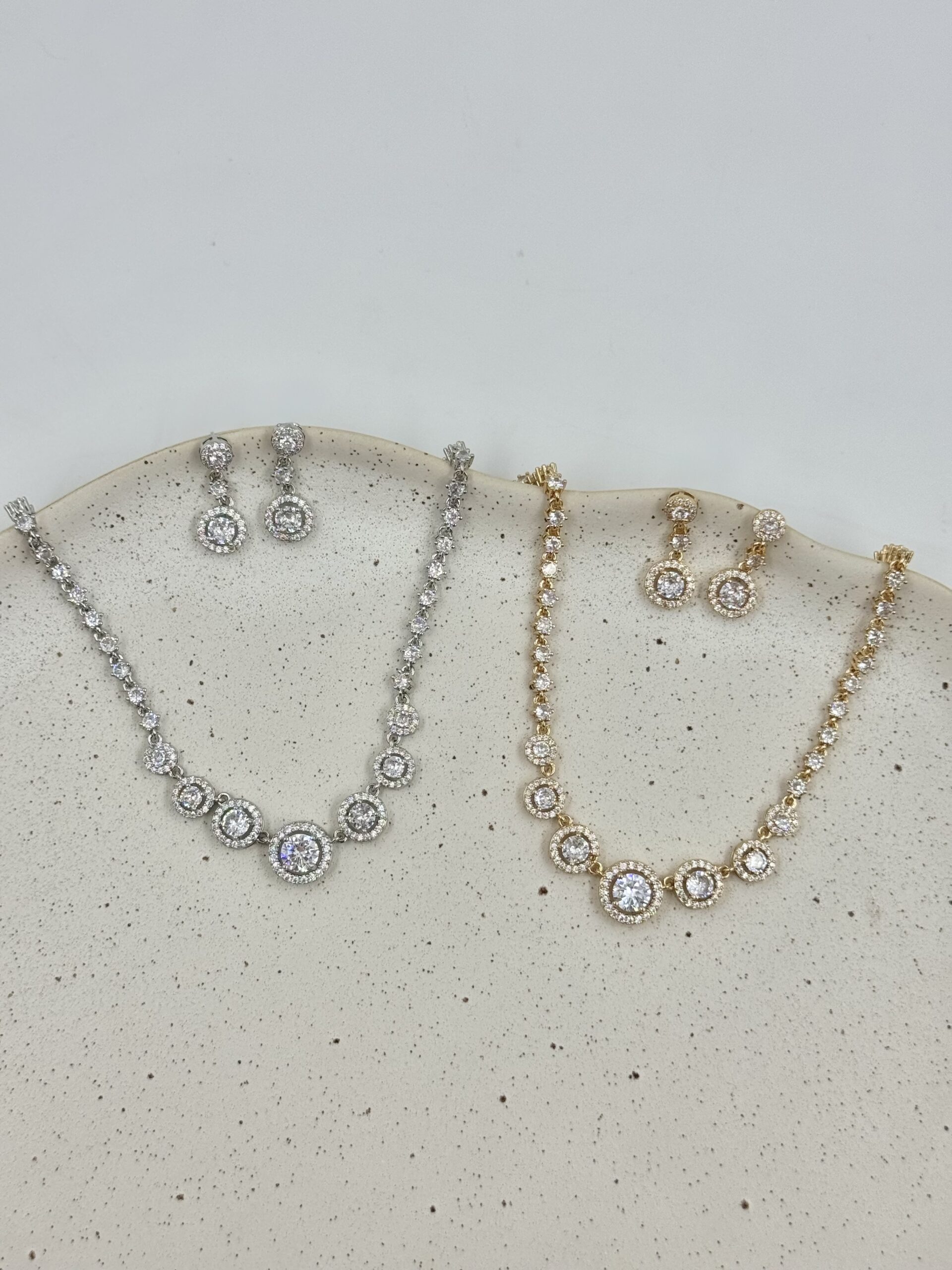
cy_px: 635
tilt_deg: -81.0
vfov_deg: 39.7
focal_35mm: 48
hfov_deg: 30.3
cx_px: 476
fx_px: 1760
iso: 64
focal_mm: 6.76
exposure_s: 1/1011
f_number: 1.78
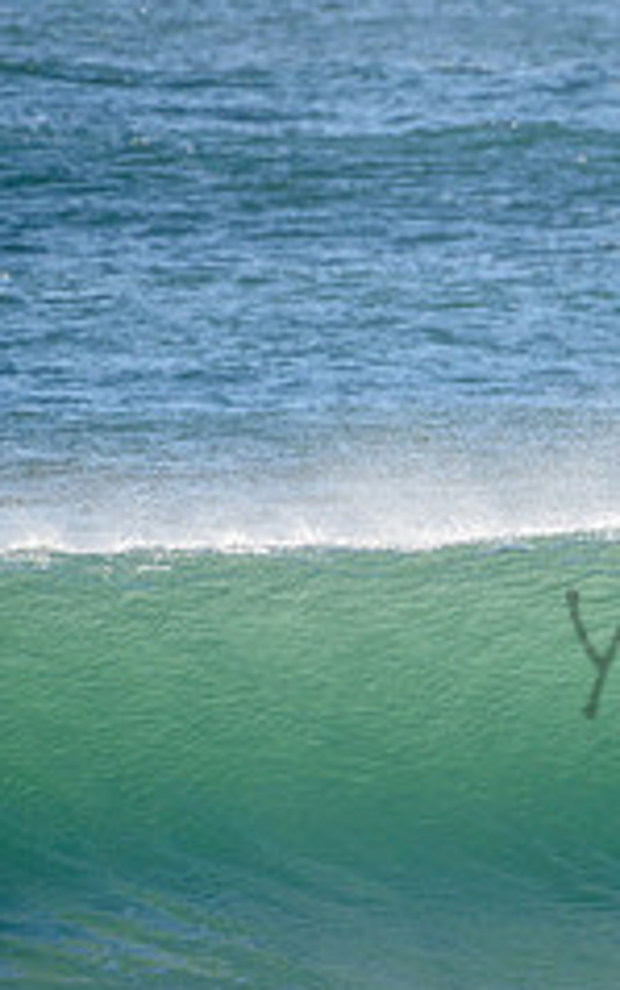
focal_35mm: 1518
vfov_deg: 1.4
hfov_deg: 0.9
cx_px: 1227
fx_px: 40990
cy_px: 661
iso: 200
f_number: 5.6
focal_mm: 500
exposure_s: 1/1250
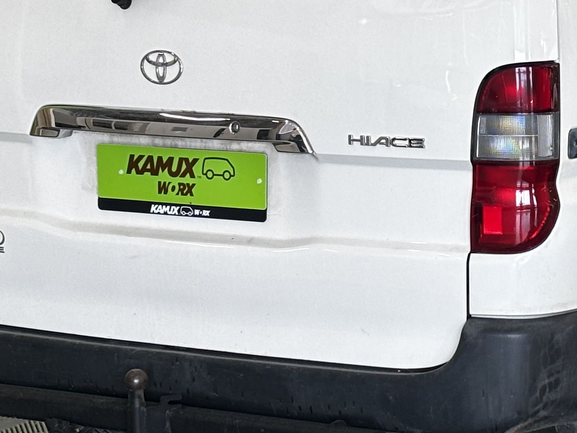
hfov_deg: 12.8
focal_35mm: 153
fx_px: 2551
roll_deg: +1.6
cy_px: 39
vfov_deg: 9.7
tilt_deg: -5.1
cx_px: 480
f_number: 1.6
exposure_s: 1/147
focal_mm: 5.96
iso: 32
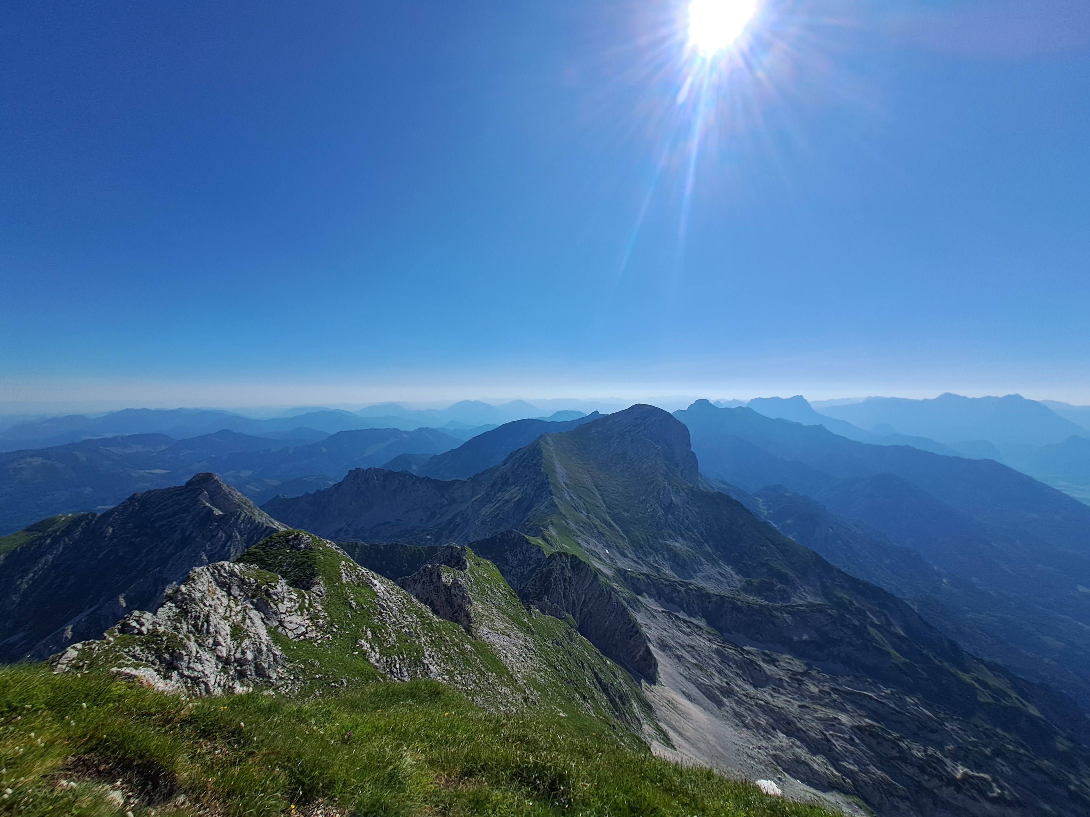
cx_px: 545
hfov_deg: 106.2
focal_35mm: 13
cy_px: 408
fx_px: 409
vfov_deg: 89.9
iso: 40
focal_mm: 1.42
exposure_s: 1/3717
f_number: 2.2
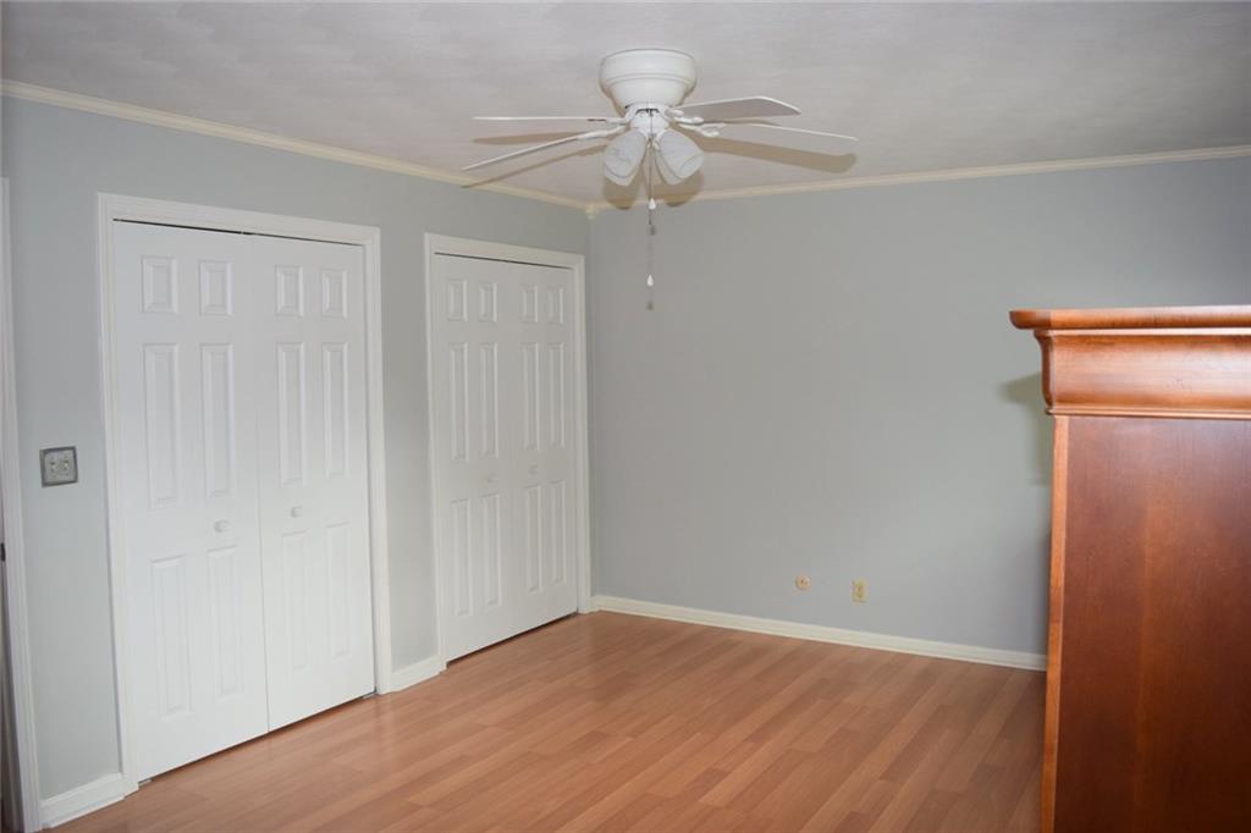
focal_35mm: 30
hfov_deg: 61.9
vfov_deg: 43.6
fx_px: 1042
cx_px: 626
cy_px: 416
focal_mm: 20
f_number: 4.5
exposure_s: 1/80
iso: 800
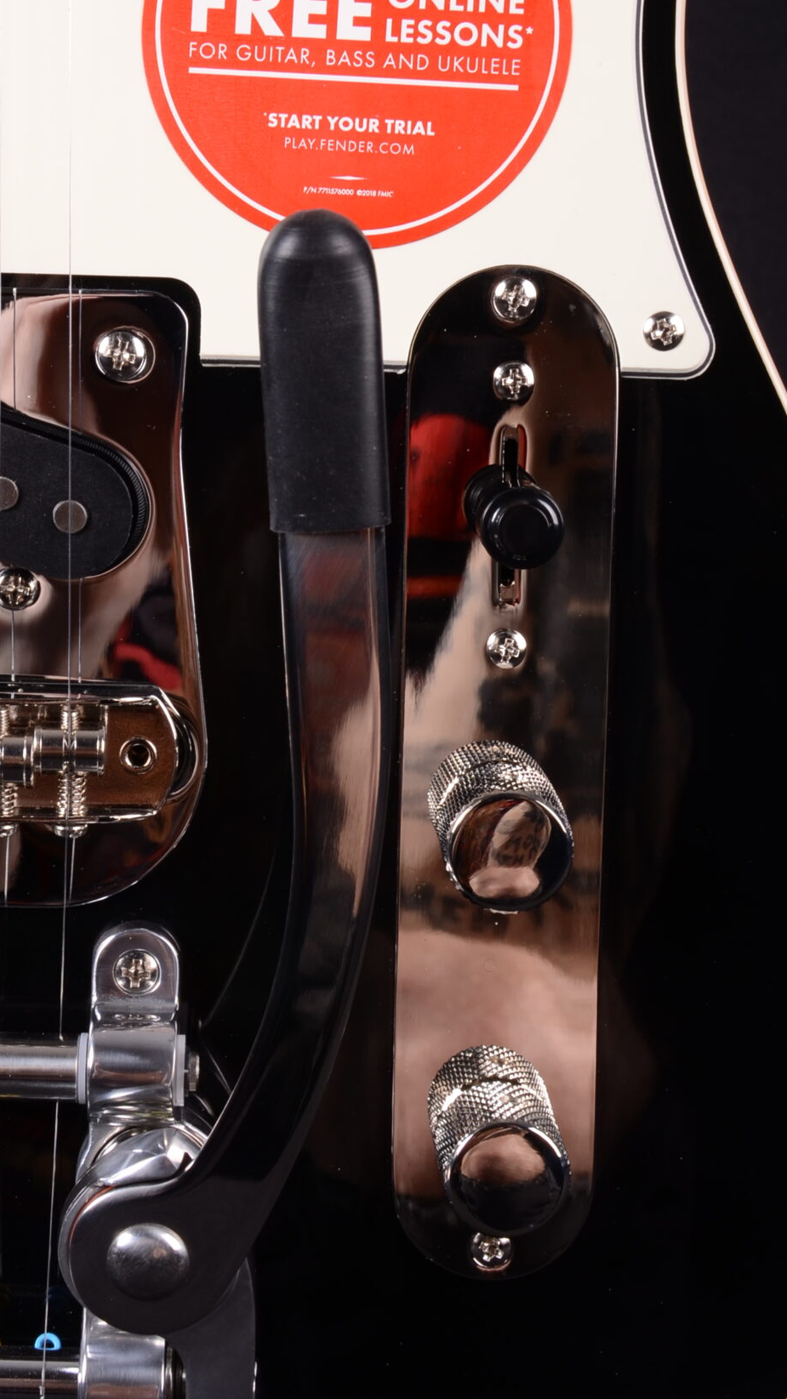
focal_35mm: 83
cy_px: 594
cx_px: 220
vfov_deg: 25.6
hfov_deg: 14.5
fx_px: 3080
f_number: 13
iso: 200
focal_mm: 34
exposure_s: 1/200
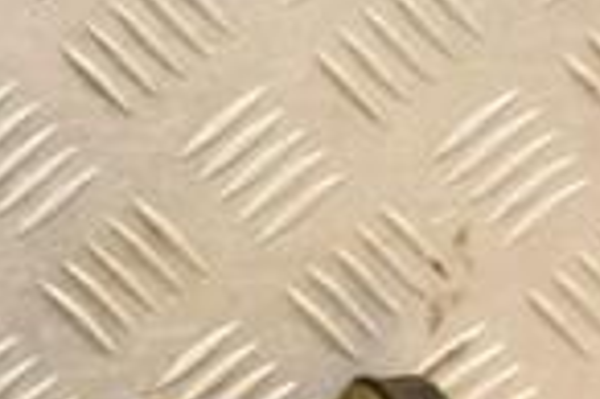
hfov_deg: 7.3
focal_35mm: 278
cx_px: -288
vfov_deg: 4.9
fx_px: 4629
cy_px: 481
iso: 800
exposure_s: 1/200
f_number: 5
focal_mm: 45
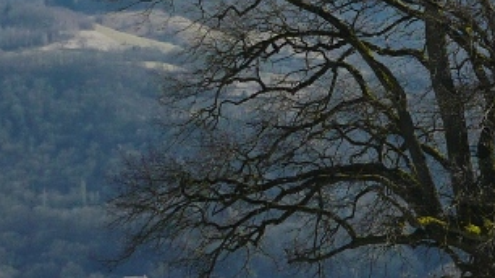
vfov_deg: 7.1
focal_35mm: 171
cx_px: 463
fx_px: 2244
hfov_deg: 12.5
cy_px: 65
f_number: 3.1
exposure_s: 1/800
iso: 100
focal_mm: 7.8
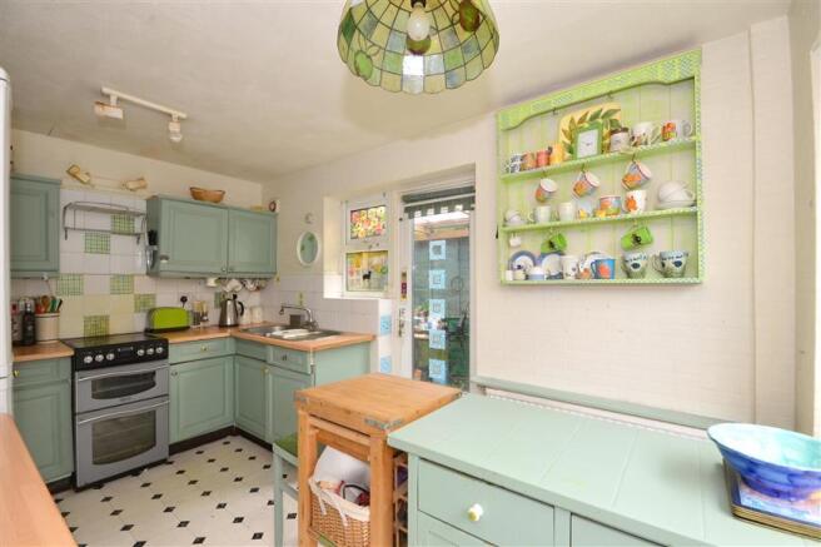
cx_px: 410
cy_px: 274
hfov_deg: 100.4
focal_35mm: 15
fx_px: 342
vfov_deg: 77.3
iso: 400
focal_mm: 10
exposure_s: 1/8
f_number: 11
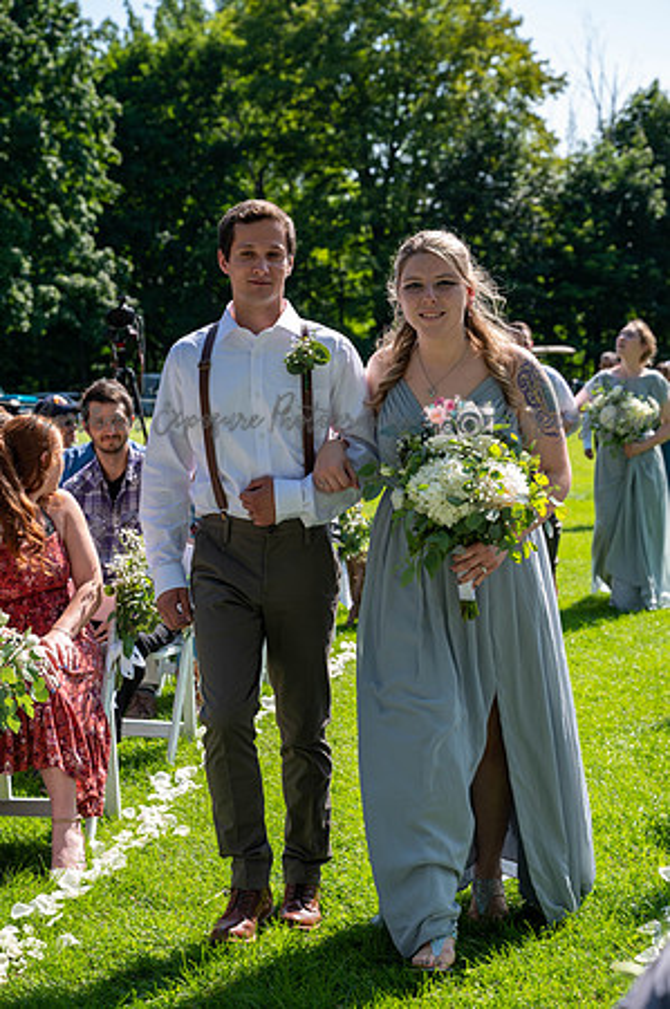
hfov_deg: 19.7
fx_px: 1931
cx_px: 335
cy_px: 504
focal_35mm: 69
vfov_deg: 29.3
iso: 110
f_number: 5.6
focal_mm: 69
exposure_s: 1/250
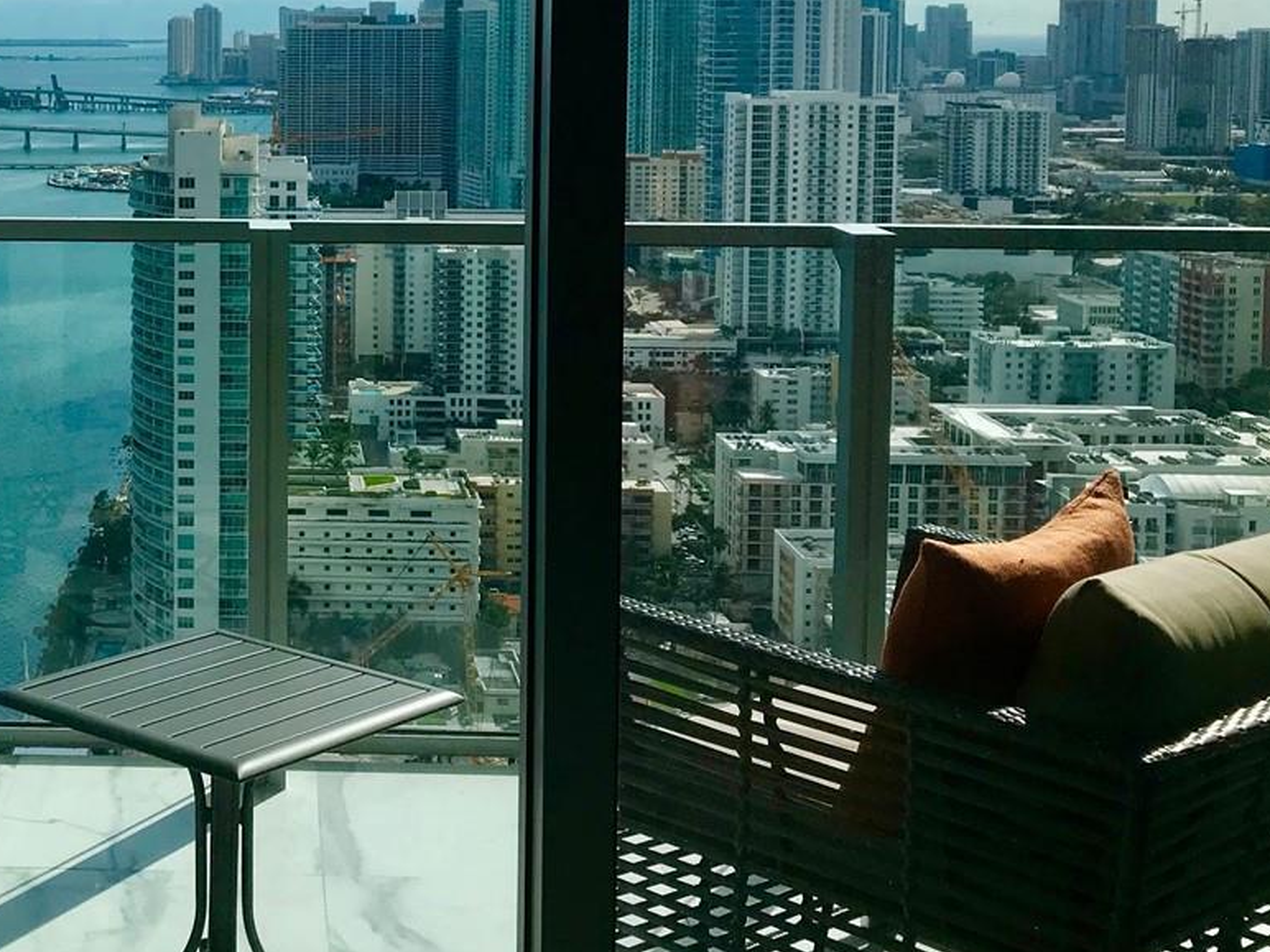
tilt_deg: -5.2
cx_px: 161
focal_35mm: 58
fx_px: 2128
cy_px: 192
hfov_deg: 31.9
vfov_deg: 24.8
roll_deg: +0.0
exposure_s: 1/4167
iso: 20
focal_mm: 3.99
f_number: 1.8
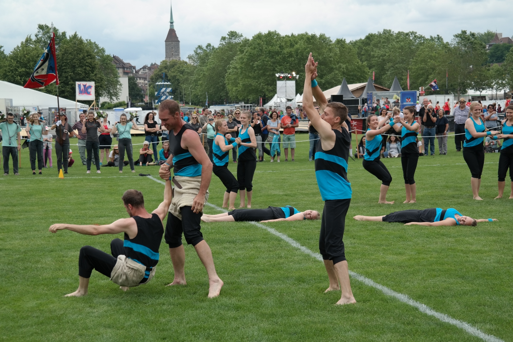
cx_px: 256
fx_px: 1140
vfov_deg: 17.1
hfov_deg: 25.4
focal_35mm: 80
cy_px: 171
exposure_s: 1/250
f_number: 6.3
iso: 100
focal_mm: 52
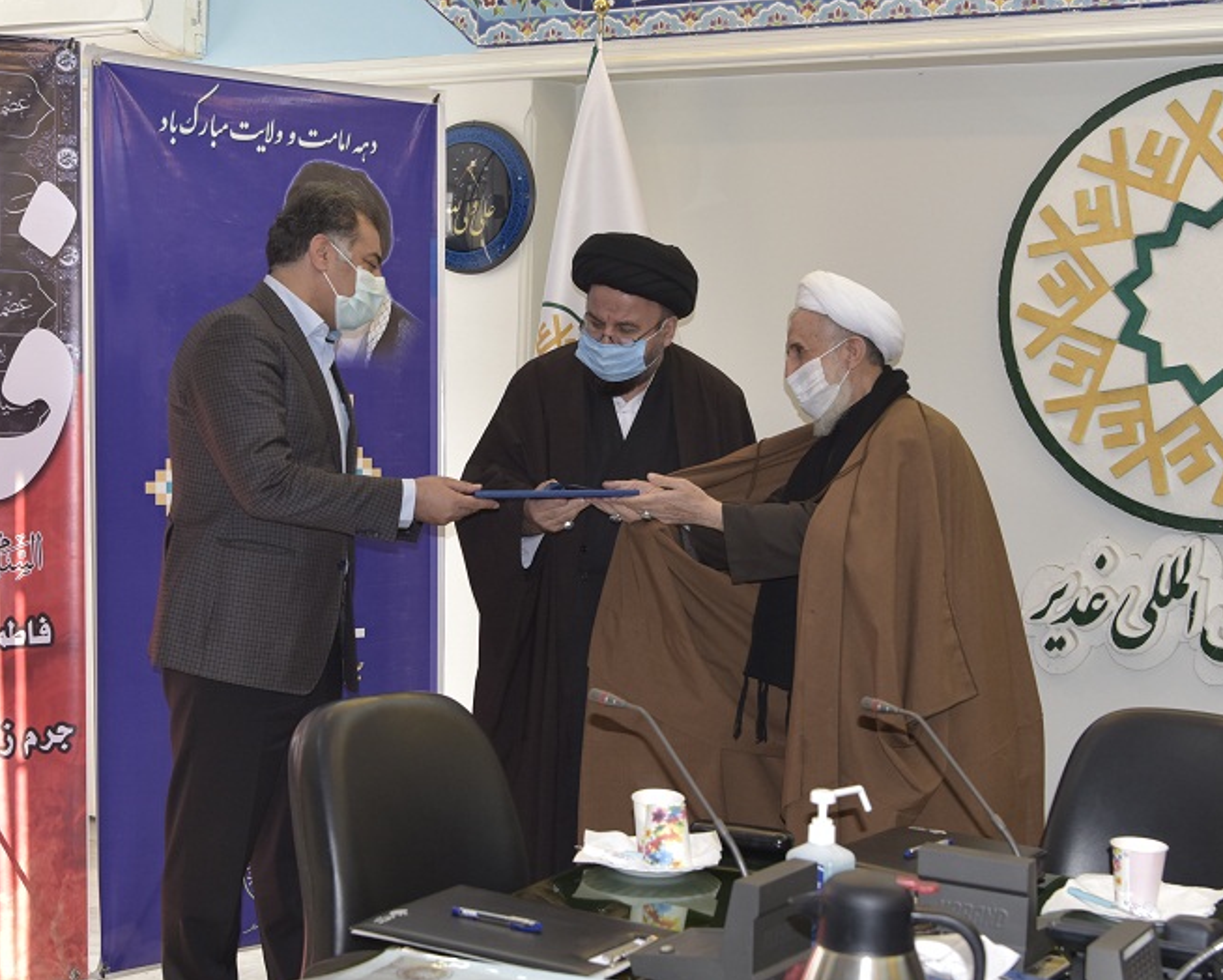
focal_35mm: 39
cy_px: 487
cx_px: 662
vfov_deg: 38.3
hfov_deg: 46.8
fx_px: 1412
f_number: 5.6
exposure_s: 1/80
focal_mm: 34
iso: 640
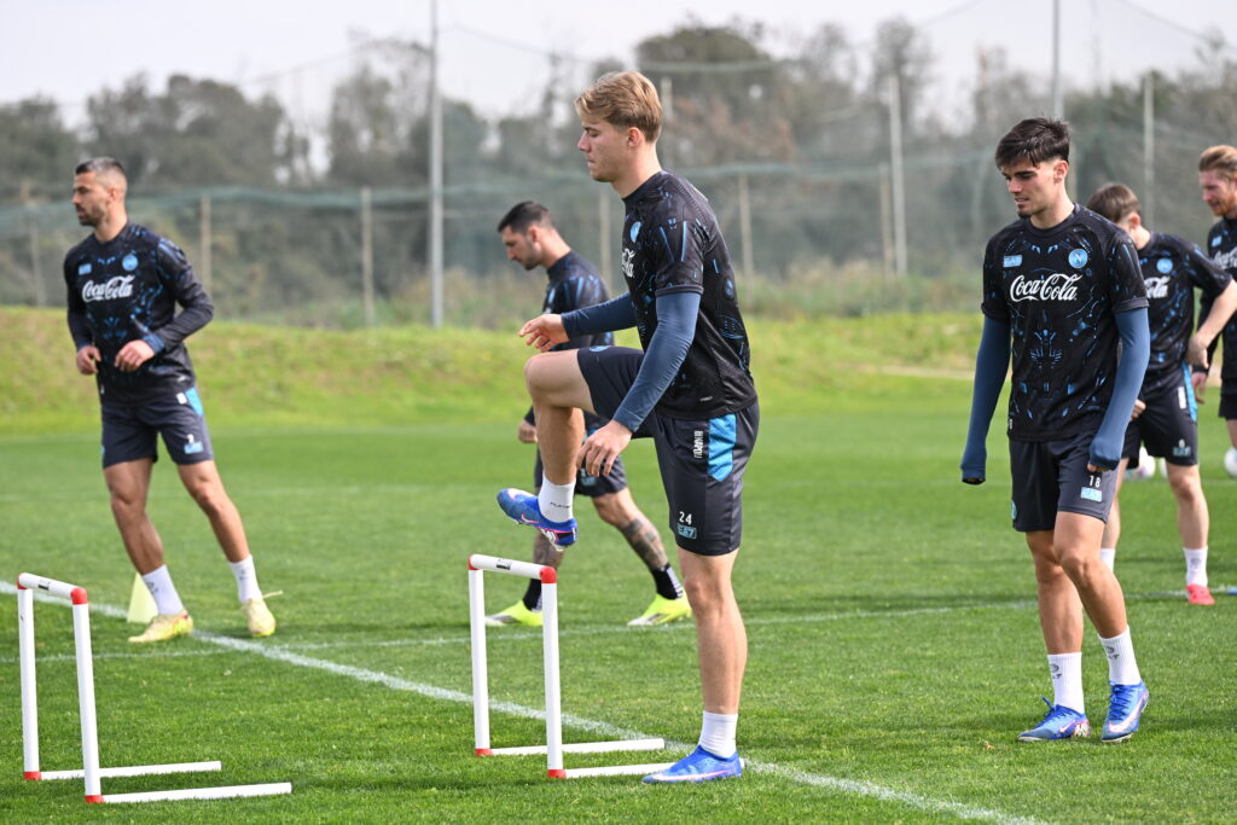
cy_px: 412
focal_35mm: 175
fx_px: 6014
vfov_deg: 7.8
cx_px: 618
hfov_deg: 11.7
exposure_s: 1/1250
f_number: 5
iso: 400
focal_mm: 175
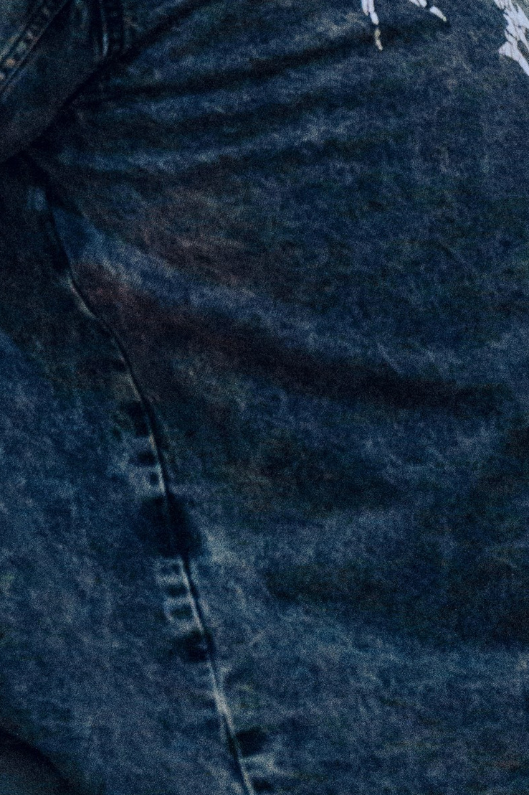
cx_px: -345
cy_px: -338
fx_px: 11468
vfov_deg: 4.0
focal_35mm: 520
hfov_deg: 2.6
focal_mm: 150
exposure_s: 1/250
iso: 6400
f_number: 2.8
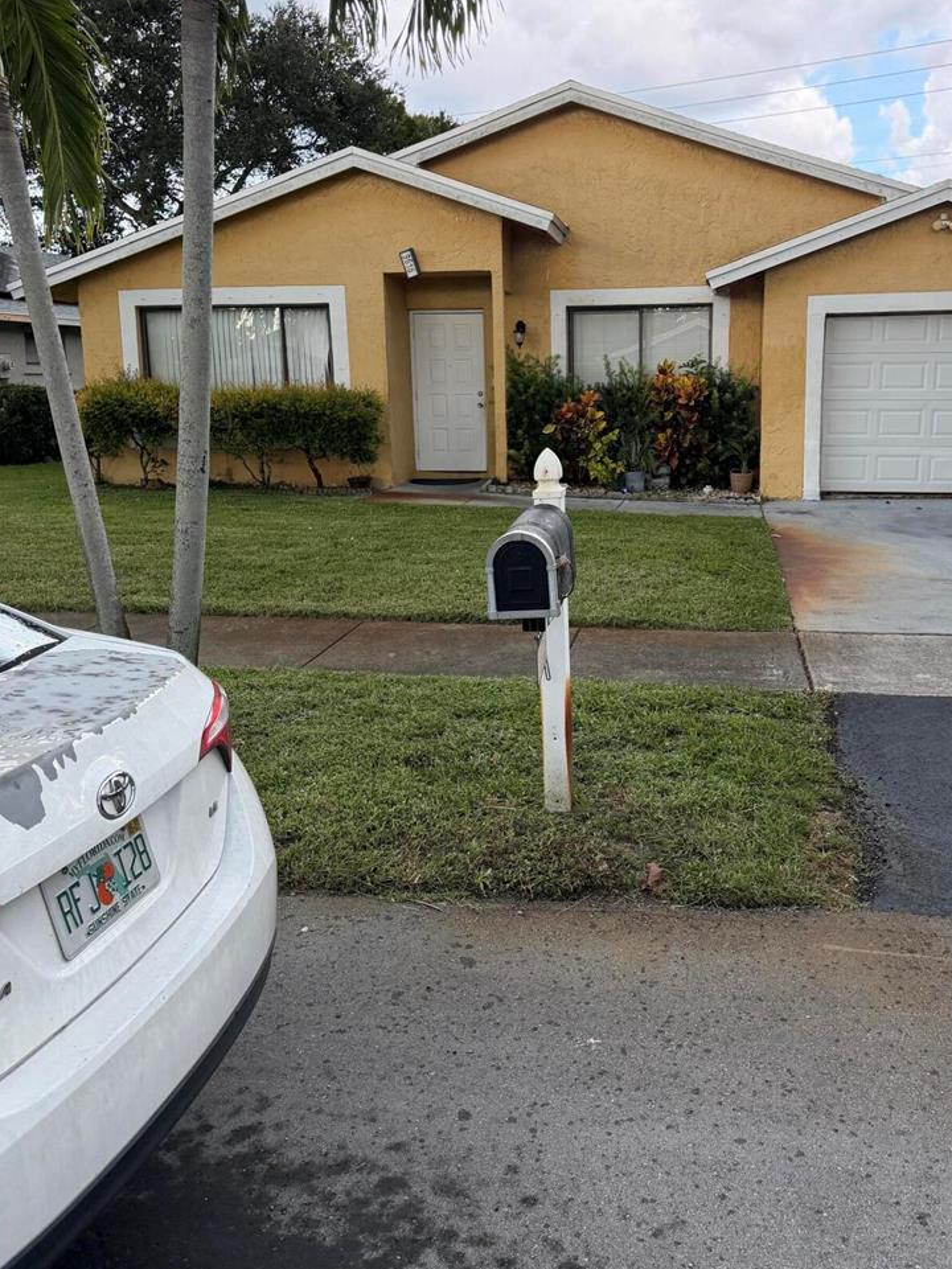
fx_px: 1100
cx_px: 584
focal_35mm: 30
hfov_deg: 46.5
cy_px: 570
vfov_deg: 59.8
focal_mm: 6.76
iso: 200
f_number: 1.78
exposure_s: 1/206
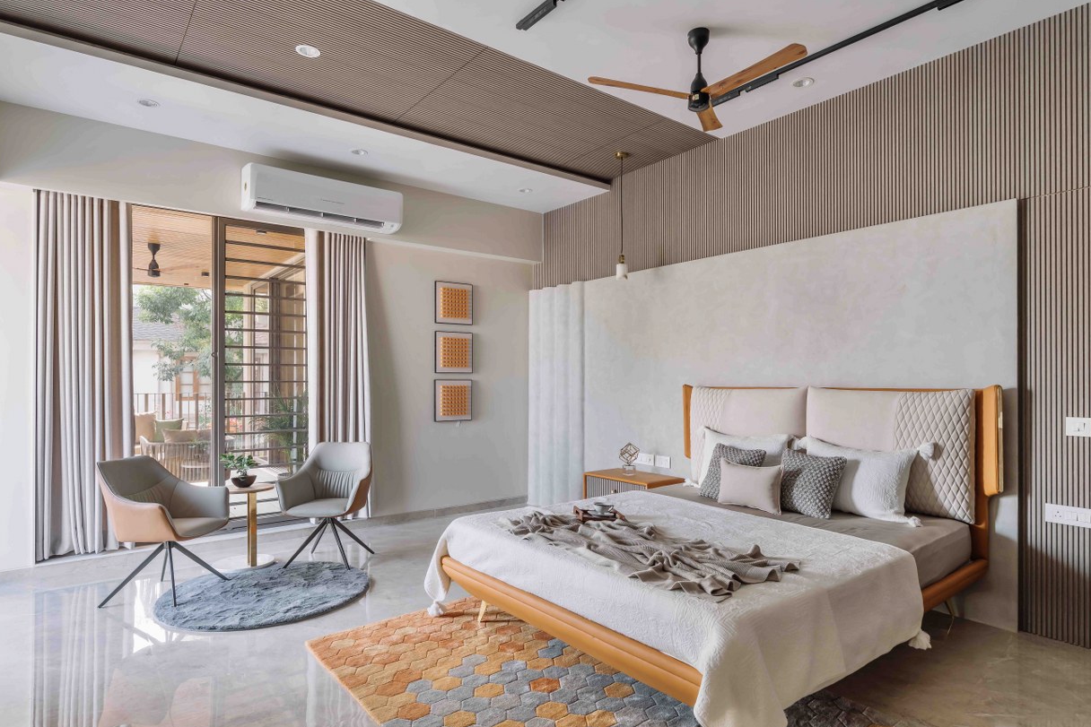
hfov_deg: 83.9
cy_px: 377
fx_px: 606
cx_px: 567
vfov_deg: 61.9
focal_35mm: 20
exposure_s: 1/5
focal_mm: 19
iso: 160
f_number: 8
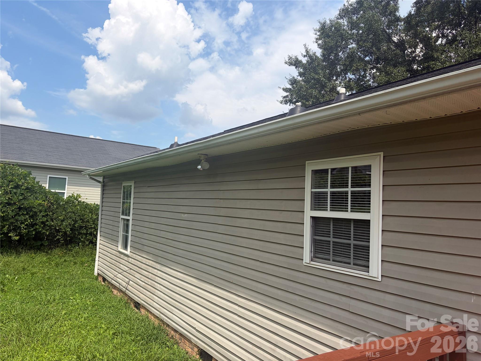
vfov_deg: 53.1
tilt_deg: +3.0
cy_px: 180
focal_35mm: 26
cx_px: 240
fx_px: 361
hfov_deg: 67.3
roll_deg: -1.6
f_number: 1.6
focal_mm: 5.96
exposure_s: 1/3448
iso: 50
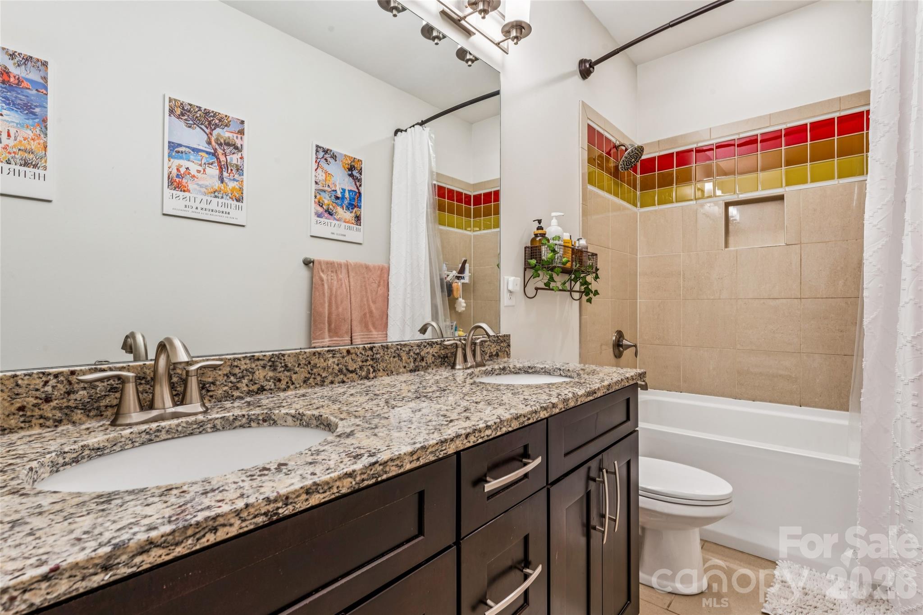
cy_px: 308
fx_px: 428
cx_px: 462
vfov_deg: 71.4
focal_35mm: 17
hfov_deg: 94.3
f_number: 13
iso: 100
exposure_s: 1.3
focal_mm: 16.7
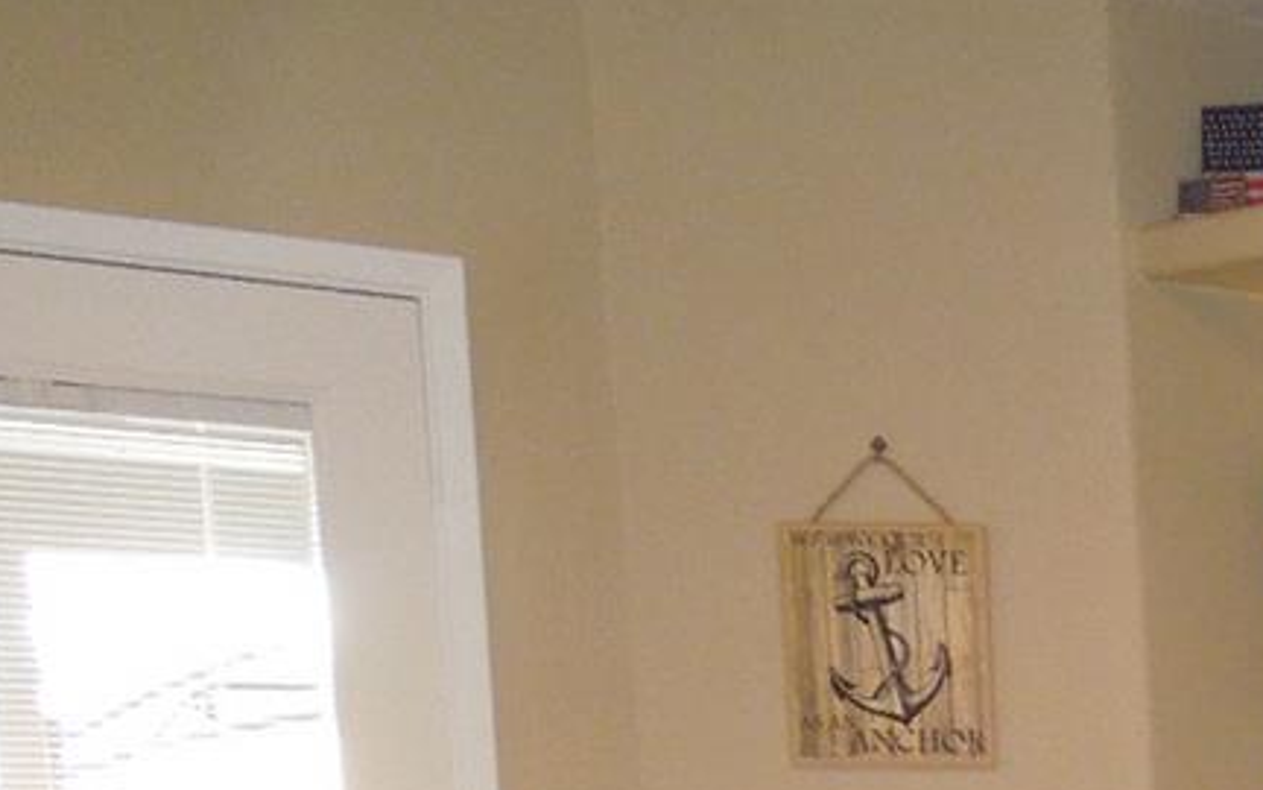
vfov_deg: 13.2
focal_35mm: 92
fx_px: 3167
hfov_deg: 18.6
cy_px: 1305
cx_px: 2131
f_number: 3.3
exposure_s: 1/40
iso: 320
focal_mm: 4.5
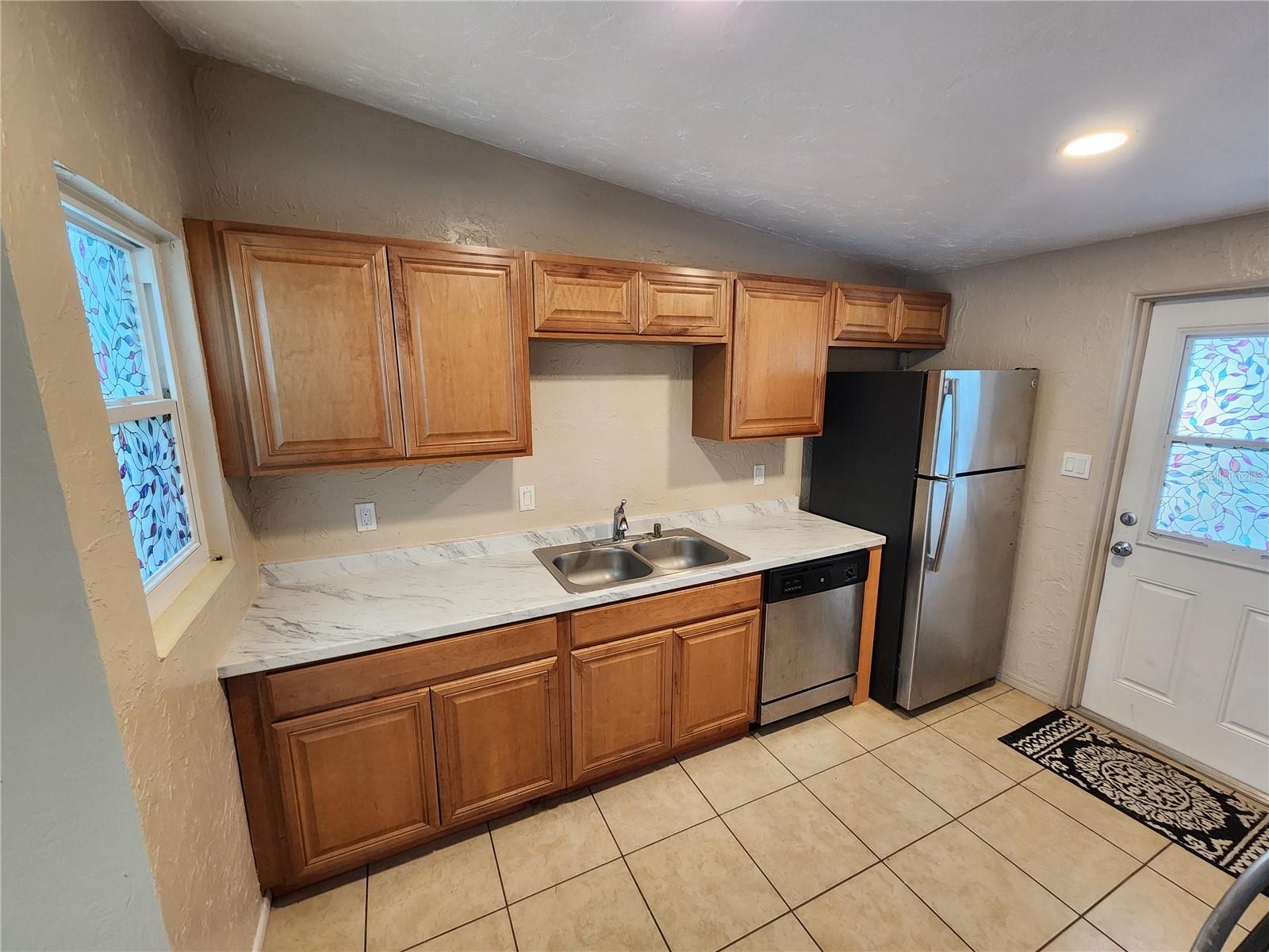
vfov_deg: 89.9
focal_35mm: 13
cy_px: 476
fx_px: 477
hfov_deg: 106.2
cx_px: 634
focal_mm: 2.2
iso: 320
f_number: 2.2
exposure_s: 1/60
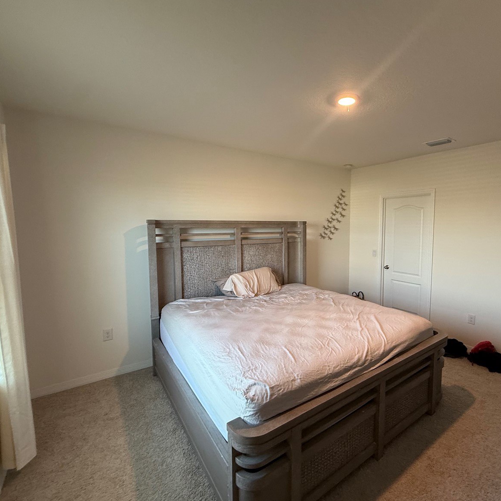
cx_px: 293
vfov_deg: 84.0
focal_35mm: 17
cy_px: 246
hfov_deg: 83.2
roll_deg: -0.2
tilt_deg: -5.7
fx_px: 278
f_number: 2.2
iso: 200
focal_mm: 2.22
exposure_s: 1/60
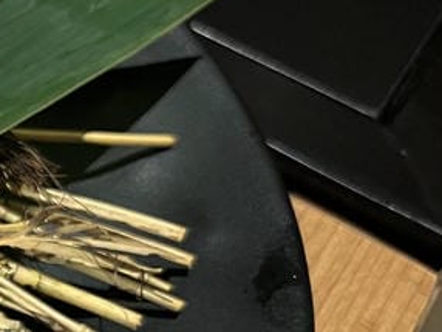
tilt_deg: -50.9
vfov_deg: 13.5
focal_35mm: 109
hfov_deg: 14.8
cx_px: -445
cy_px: 312
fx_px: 1393
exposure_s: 1/60
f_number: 1.5
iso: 250
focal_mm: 5.7
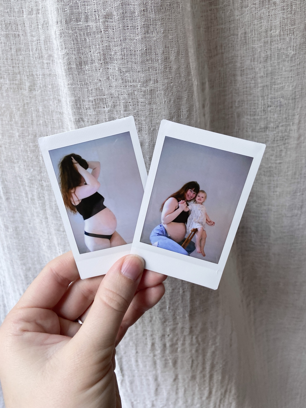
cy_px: 204
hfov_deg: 53.1
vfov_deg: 67.3
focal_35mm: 26
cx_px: 153
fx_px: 306
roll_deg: -7.5
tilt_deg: -17.2
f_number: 1.8
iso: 125
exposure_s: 1/121
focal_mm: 4.25
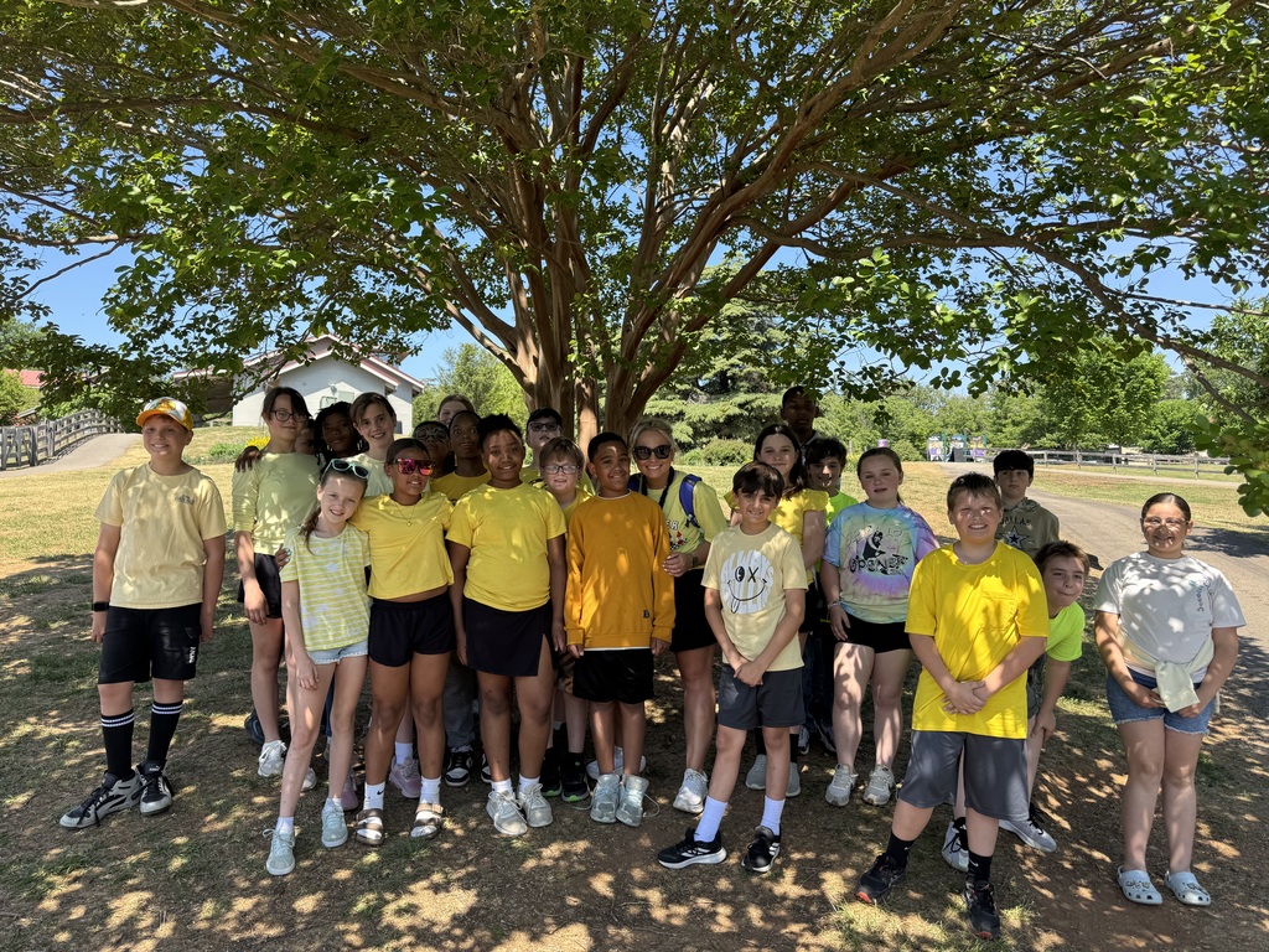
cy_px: 476
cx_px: 634
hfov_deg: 71.6
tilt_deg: +2.2
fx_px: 880
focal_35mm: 24
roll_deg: -0.1
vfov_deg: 56.8
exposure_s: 1/1215
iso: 80
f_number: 1.78
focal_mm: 6.76
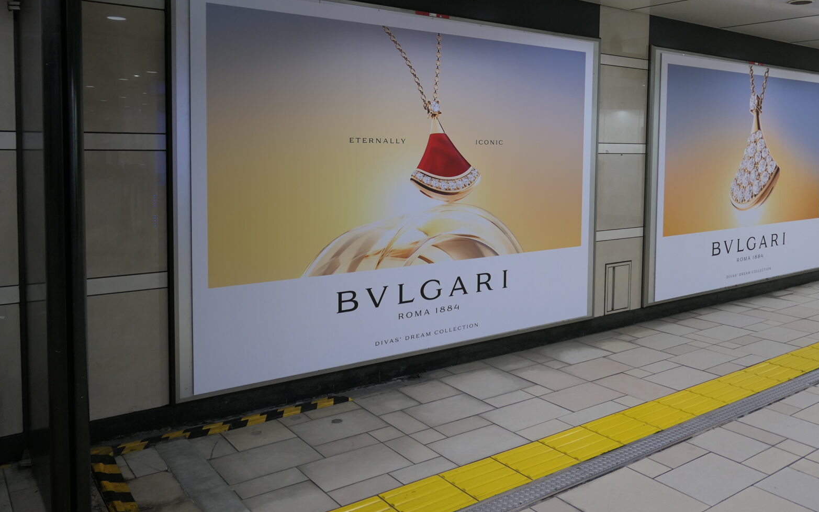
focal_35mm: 30
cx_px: 469
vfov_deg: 41.5
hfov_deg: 62.6
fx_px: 670
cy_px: 186
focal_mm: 8.8
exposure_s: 1/125
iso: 125
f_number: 1.6
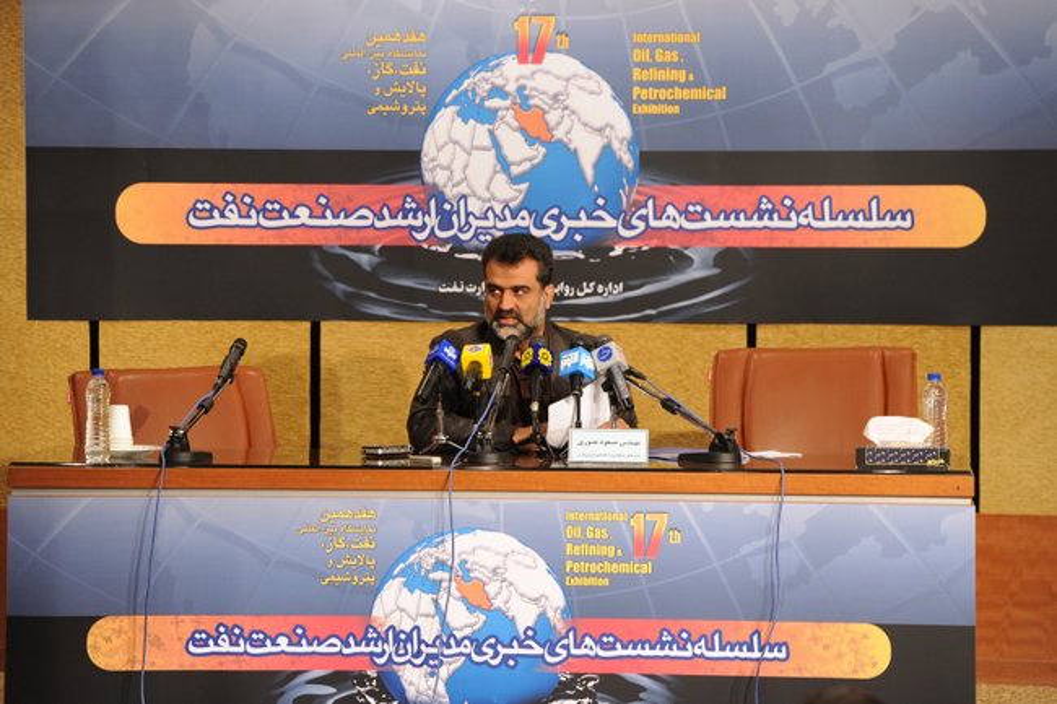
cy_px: 352
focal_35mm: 160
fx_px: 4696
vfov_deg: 8.6
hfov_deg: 12.8
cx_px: 528
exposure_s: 1/80
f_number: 4.5
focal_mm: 160
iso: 2500
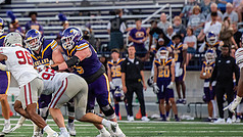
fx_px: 3287
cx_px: -19
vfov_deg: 2.4
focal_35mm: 510
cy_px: 45
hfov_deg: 4.2
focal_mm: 200
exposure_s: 1/1250
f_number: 3.2
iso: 3200
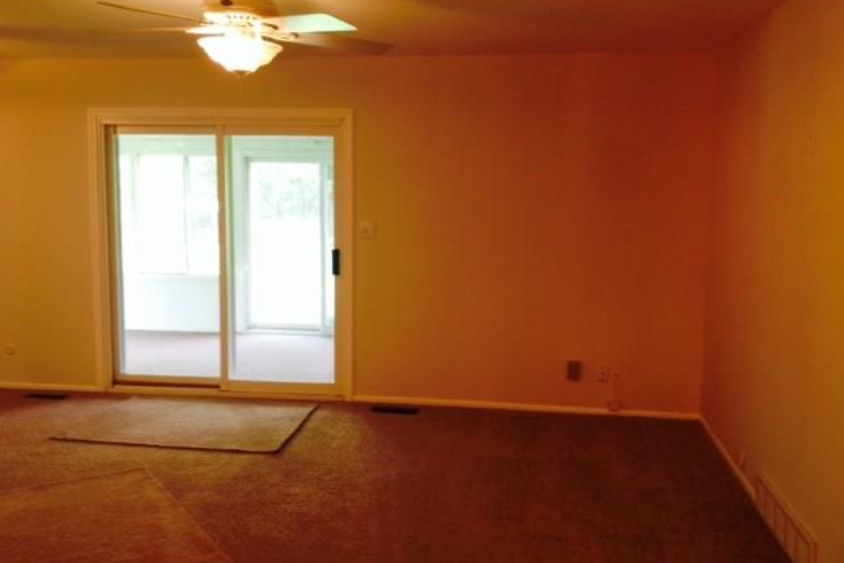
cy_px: 265
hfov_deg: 51.9
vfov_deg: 35.9
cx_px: 422
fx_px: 867
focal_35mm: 37
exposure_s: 1/20
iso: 50
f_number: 2.4
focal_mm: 4.28
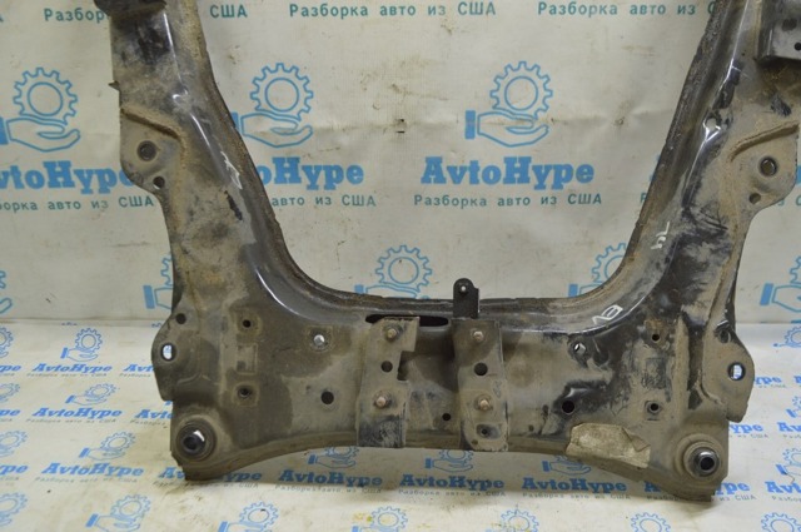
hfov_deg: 59.6
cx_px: 400
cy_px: 266
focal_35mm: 32
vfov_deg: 41.6
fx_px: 700
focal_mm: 21
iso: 400
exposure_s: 1/20
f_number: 5.6
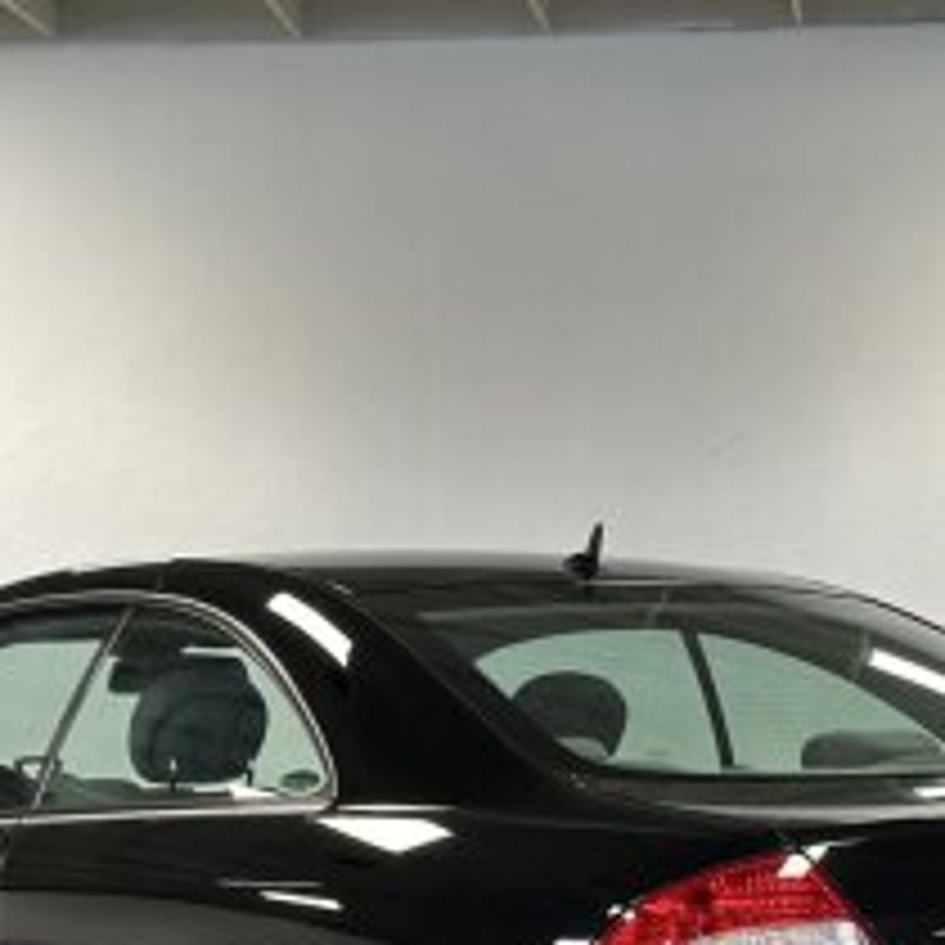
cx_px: 482
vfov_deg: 13.4
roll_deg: +0.5
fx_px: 3984
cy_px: 900
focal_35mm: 129
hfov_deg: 13.5
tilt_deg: -3.3
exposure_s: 1/60
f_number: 1.78
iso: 200
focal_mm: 6.86
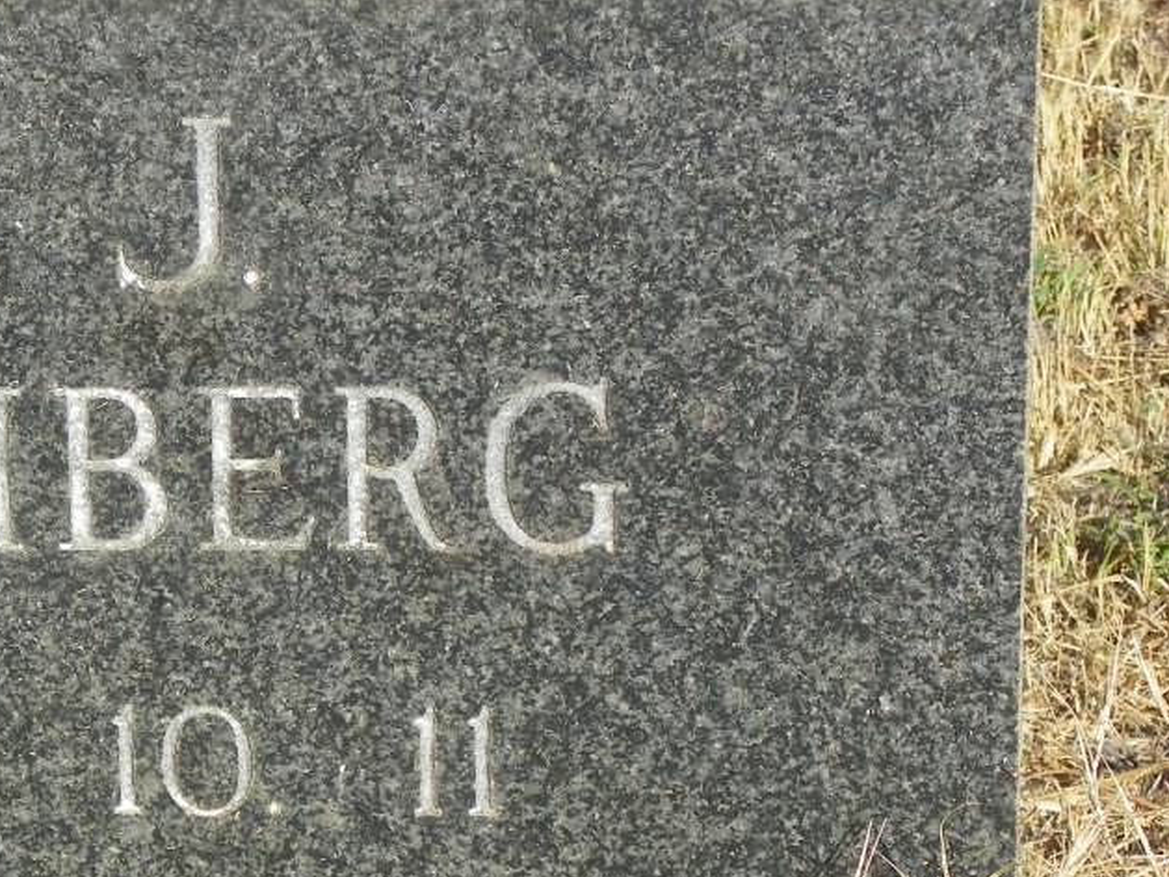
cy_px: 565
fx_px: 8309
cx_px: 78
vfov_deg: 6.0
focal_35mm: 246
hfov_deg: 8.0
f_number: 4.5
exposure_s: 1/200
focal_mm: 23
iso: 64
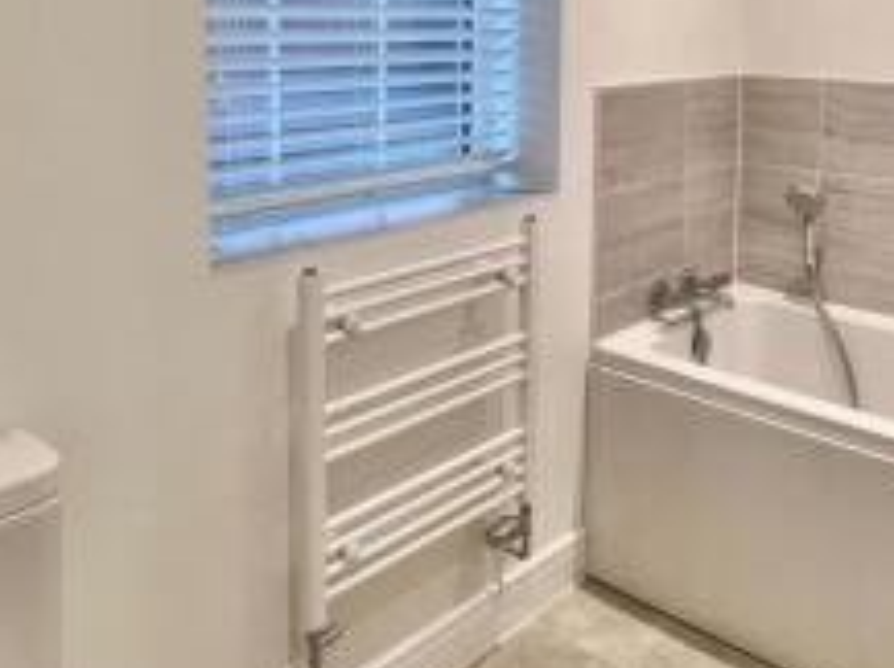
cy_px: 109
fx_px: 902
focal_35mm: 35
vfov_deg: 38.6
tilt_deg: -6.1
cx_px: 501
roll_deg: -0.5
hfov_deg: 52.6
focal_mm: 1.57
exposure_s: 1/100
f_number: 1.8
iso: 64
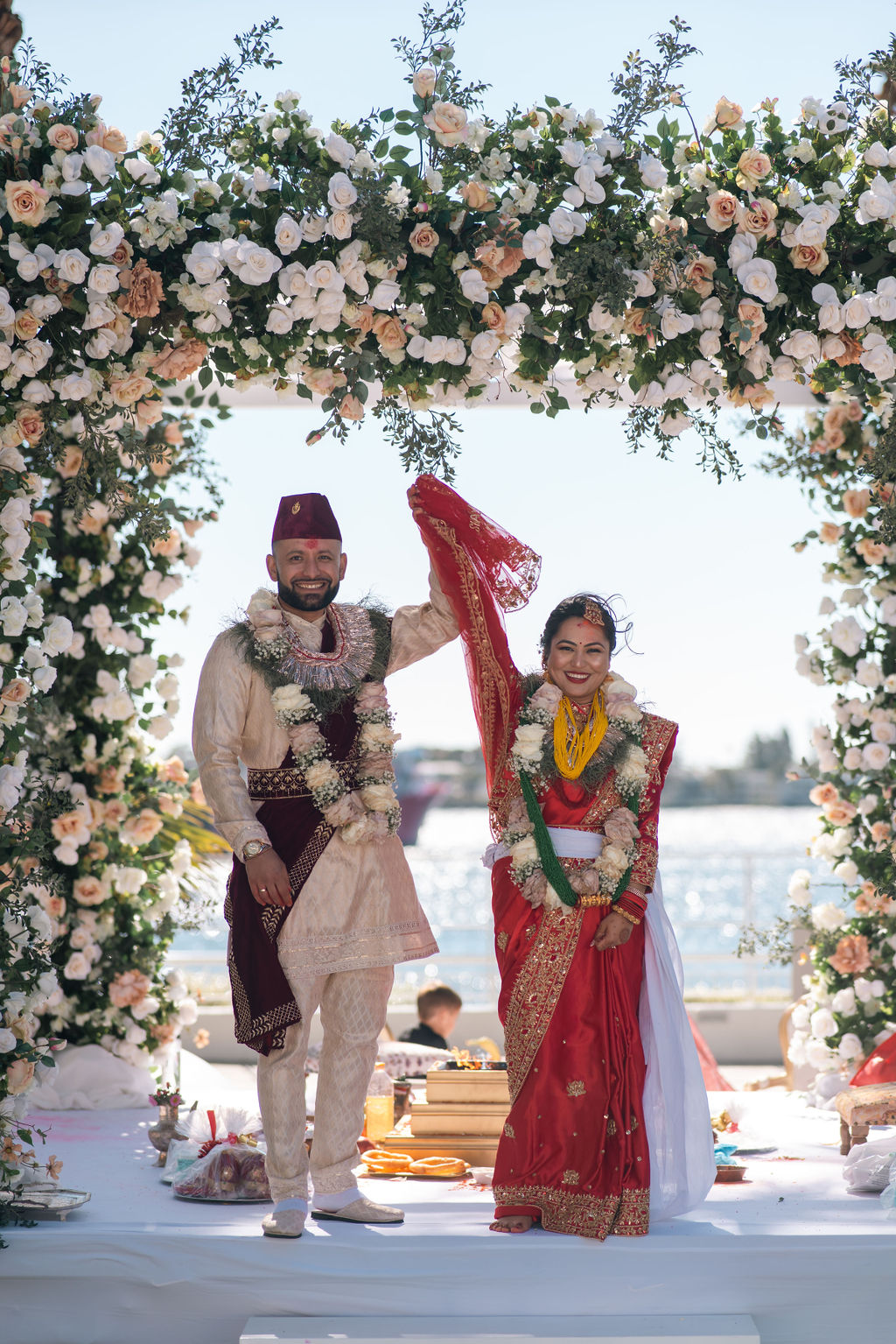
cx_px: 448
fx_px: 3172
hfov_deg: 16.1
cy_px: 672
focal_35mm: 85
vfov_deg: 23.9
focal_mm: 85
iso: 100
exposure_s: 1/1250
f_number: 2
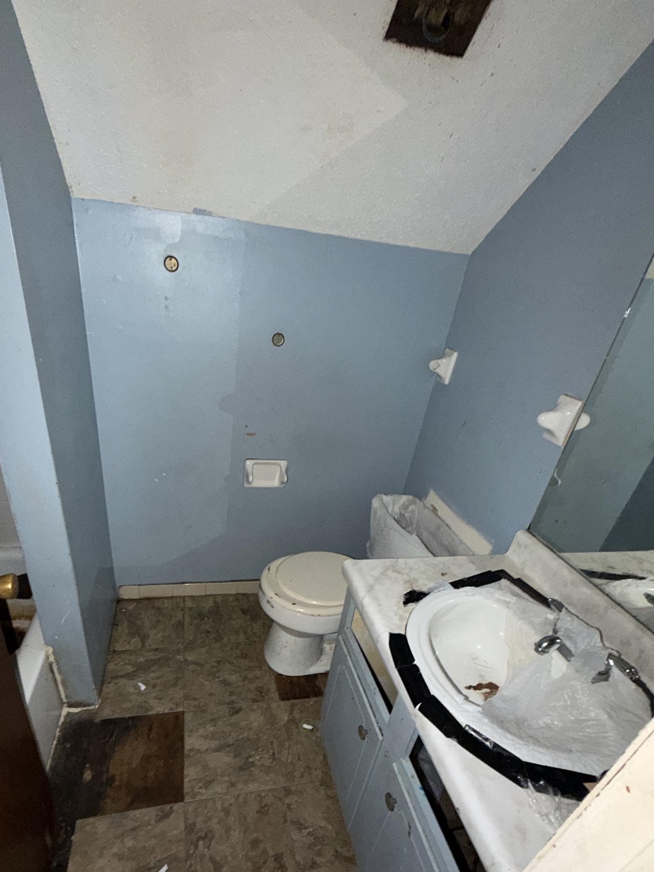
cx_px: 284
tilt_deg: -27.5
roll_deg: -8.3
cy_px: 506
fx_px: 428
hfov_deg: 74.4
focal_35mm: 17
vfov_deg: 90.3
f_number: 2.2
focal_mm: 2.22
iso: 200
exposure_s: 1/34
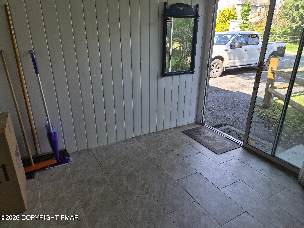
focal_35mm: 23
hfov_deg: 73.9
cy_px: 114
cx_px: 152
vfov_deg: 58.9
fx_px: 202
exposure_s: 1/610
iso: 80
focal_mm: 5.4
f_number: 1.8
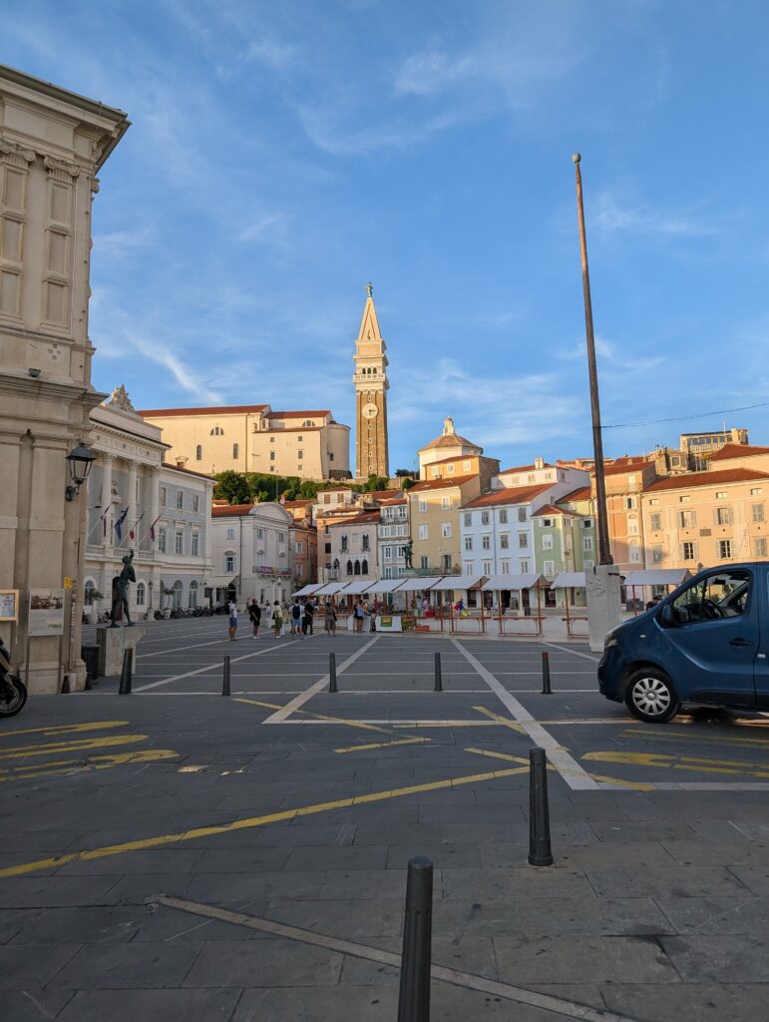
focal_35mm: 24
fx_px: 709
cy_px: 511
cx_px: 384
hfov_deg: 56.9
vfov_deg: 71.5
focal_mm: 6.9
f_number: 1.68
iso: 20
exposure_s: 1/822
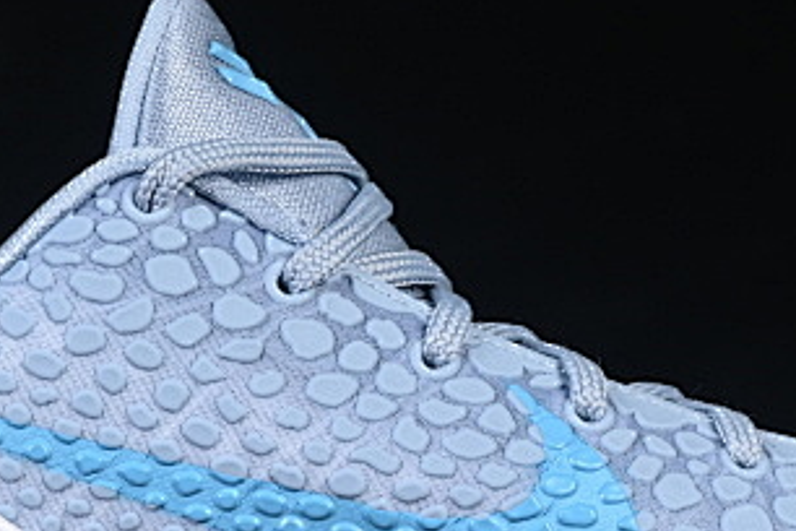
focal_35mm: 265
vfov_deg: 5.2
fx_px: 5859
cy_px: 344
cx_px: 429
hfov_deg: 7.8
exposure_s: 1/80
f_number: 8
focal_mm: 50
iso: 160
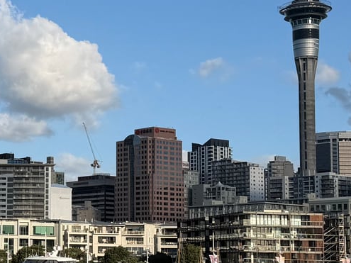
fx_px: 983
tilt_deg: +6.1
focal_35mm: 97
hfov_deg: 19.2
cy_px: 163
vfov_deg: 15.2
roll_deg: -0.8
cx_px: -61
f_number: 1.78
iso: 80
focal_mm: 6.76
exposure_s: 1/5714
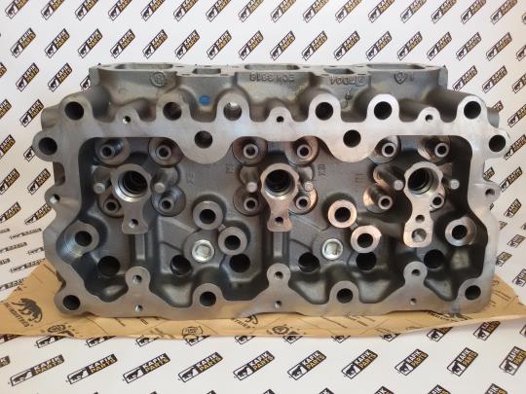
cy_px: 197
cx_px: 263
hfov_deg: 58.4
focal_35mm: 31
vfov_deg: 45.4
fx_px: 471
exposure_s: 1/33
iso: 50
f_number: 2.4
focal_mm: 2.93
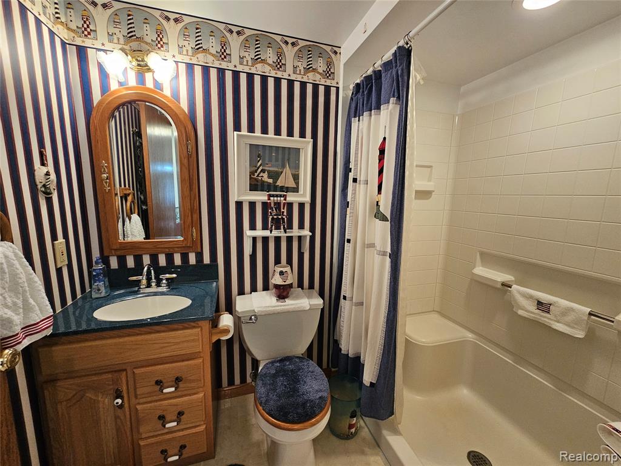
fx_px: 233
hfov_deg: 106.2
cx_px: 310
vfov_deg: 89.9
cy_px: 233
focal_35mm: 13
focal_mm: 2.2
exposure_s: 1/60
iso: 320
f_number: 2.2
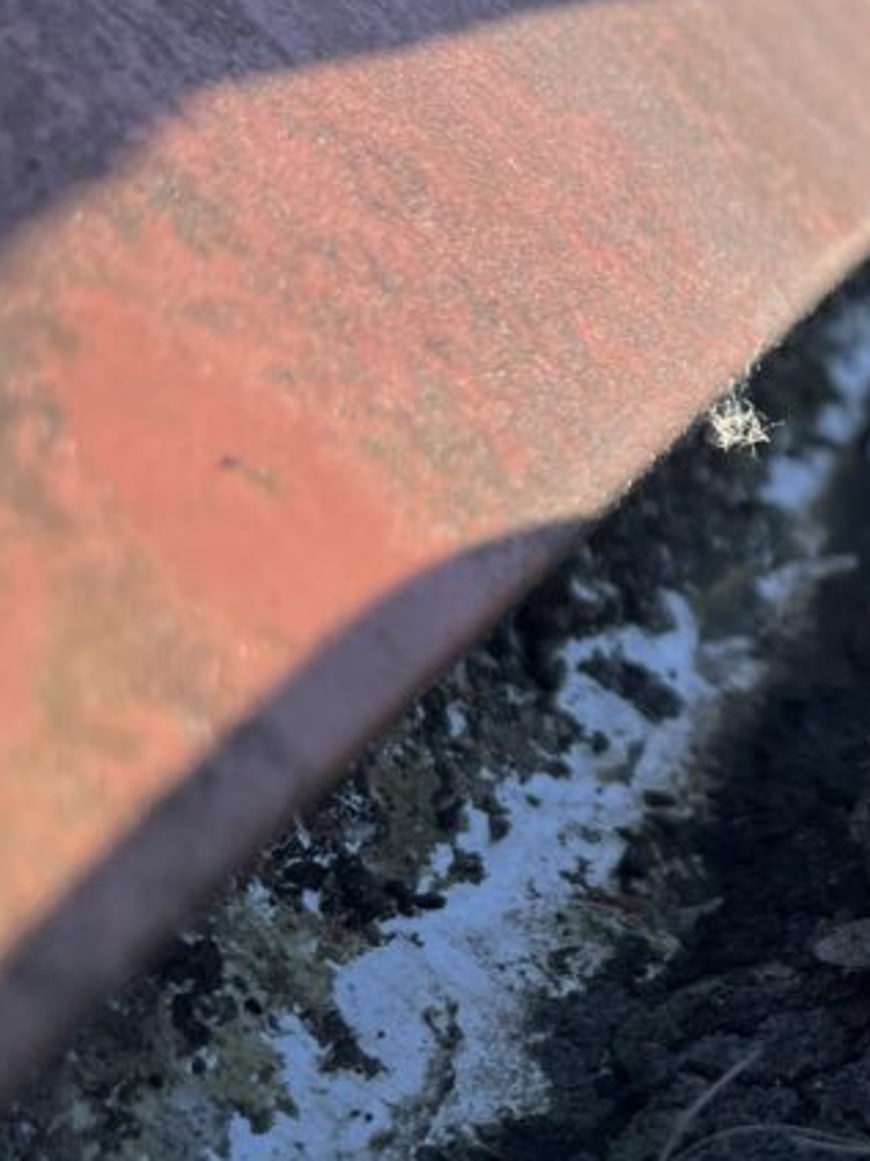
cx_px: 1040
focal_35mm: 63
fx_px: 2112
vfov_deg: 30.7
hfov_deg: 21.6
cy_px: 513
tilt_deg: -16.9
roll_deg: +9.3
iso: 50
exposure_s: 1/1355
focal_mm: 5.1
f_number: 1.6
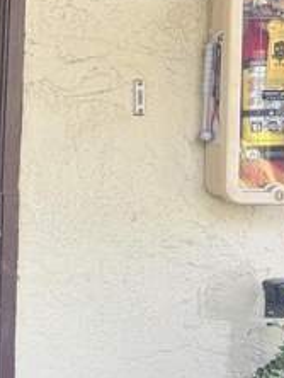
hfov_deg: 11.7
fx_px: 1256
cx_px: -264
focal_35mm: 115
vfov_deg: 17.1
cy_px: 228
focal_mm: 6.76
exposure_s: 1/121
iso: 80
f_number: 1.78
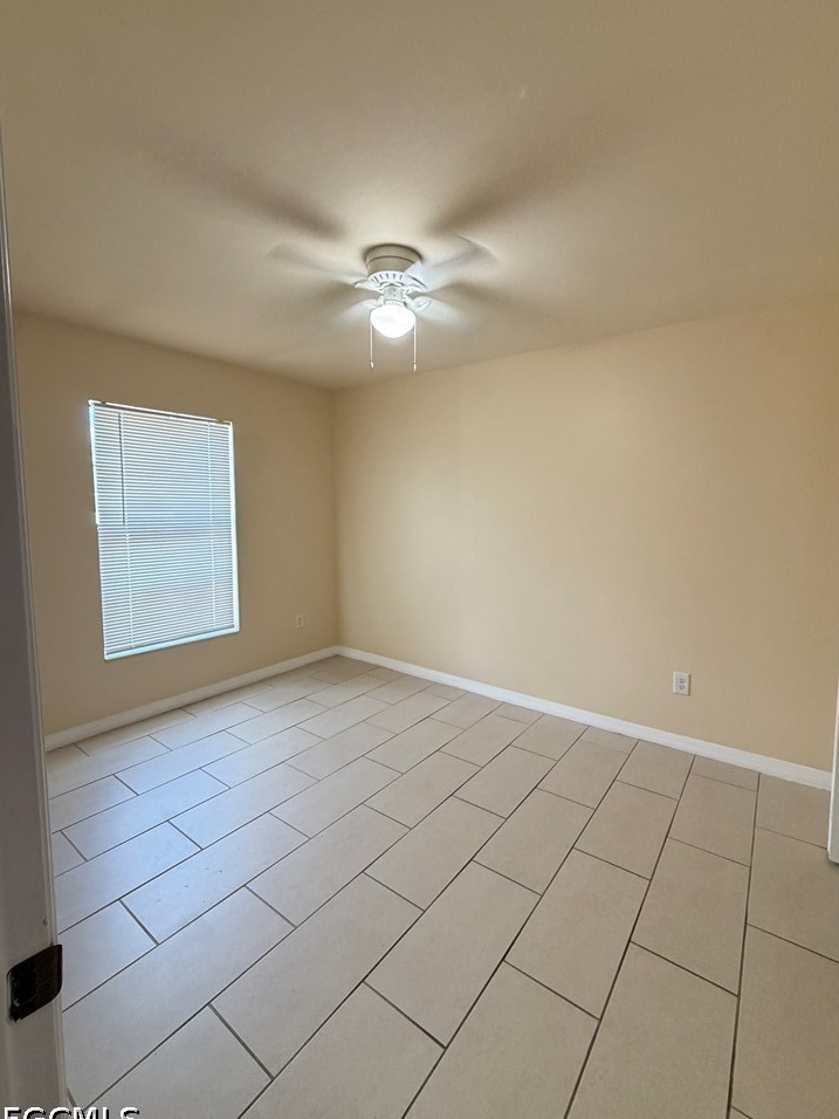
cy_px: 548
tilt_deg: -5.2
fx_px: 485
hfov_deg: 81.7
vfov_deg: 98.2
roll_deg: -0.2
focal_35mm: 15
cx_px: 442
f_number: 2.2
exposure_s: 1/60
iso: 320
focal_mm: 2.22
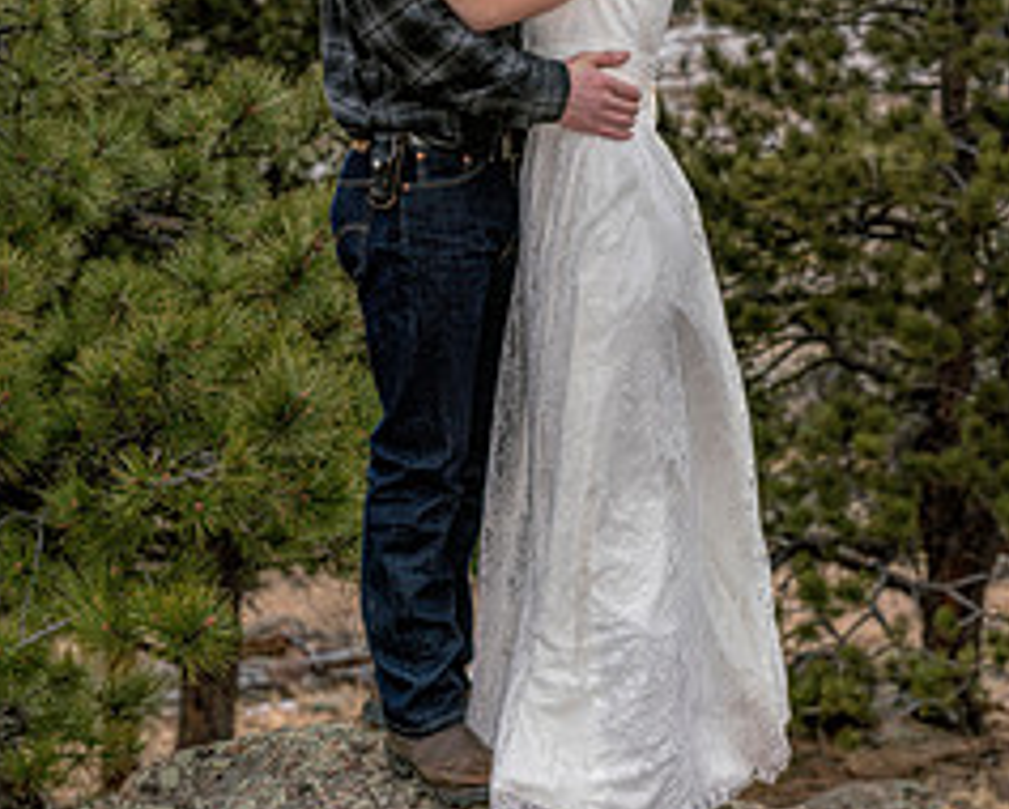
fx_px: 2929
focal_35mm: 98
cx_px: 477
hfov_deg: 19.5
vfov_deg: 15.6
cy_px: 158
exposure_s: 1/500
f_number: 4.5
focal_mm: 55
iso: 200
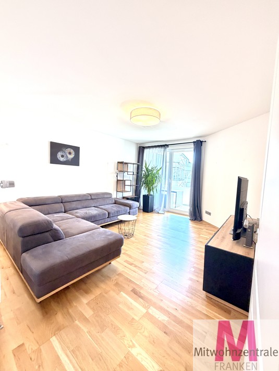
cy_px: 186
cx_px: 140
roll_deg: -2.1
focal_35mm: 14
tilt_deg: -2.7
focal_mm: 2.22
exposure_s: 1/60
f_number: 2.2
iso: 400
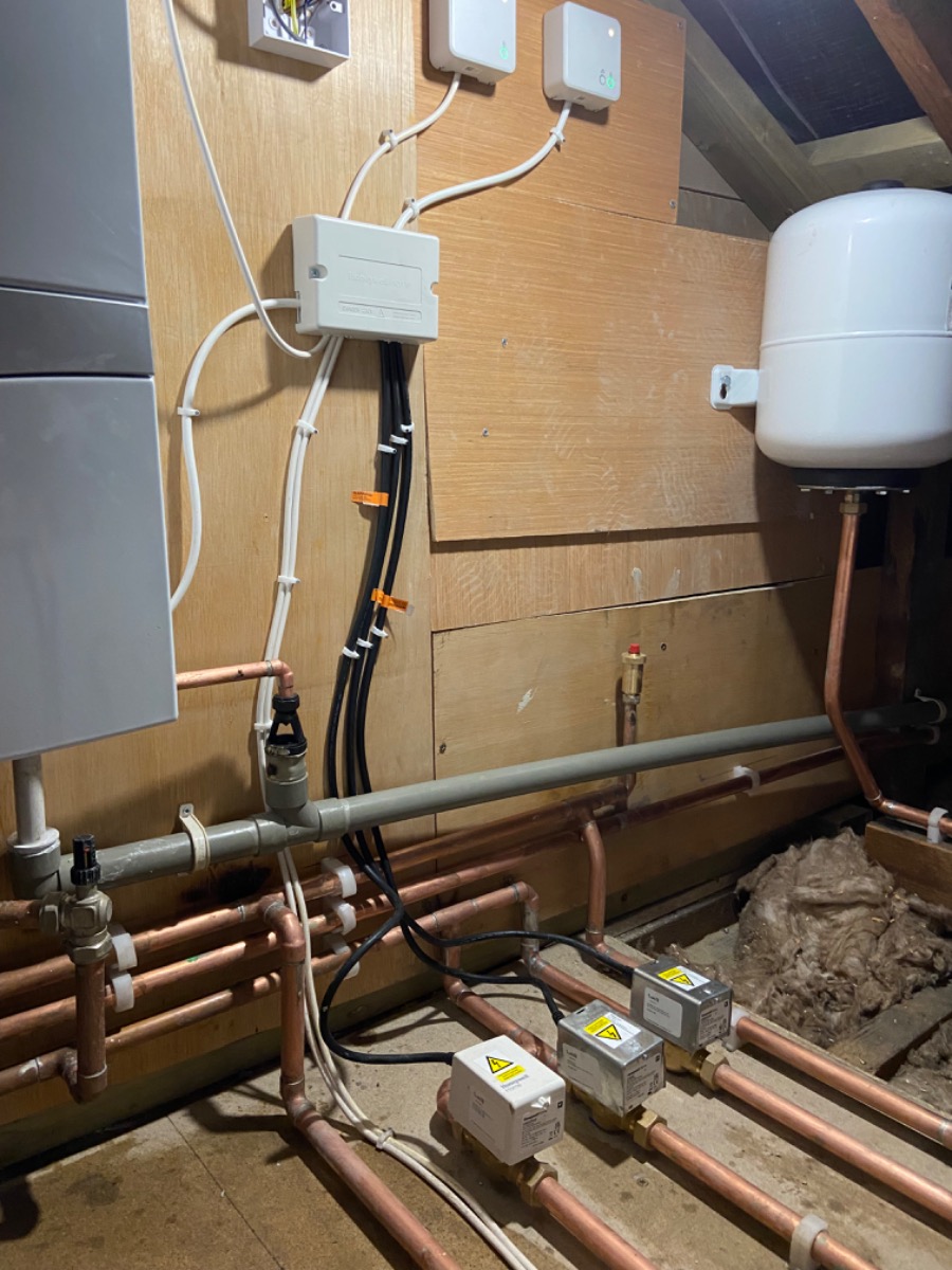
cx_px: 476
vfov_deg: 67.3
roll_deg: +1.6
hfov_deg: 53.1
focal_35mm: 26
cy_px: 635
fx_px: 953
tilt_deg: -10.7
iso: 320
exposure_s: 1/50
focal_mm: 4.25
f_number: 1.8
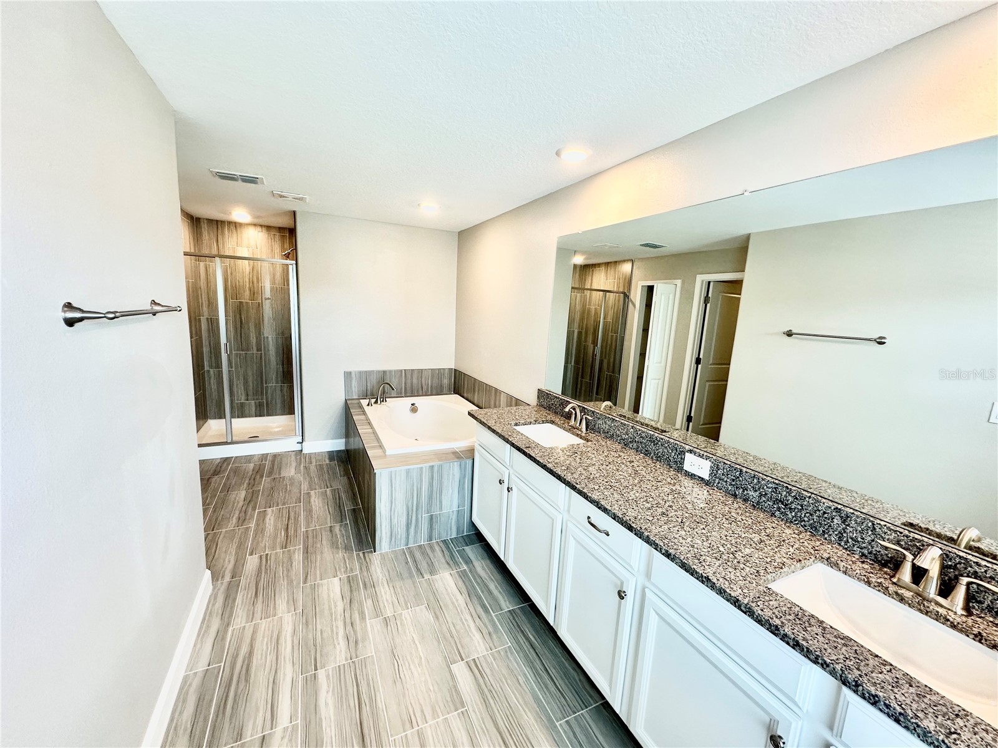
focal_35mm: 14
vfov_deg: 85.7
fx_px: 404
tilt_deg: -9.1
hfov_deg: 102.1
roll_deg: -3.3
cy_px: 374
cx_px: 499
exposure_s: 1/120
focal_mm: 2.22
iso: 200
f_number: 2.2
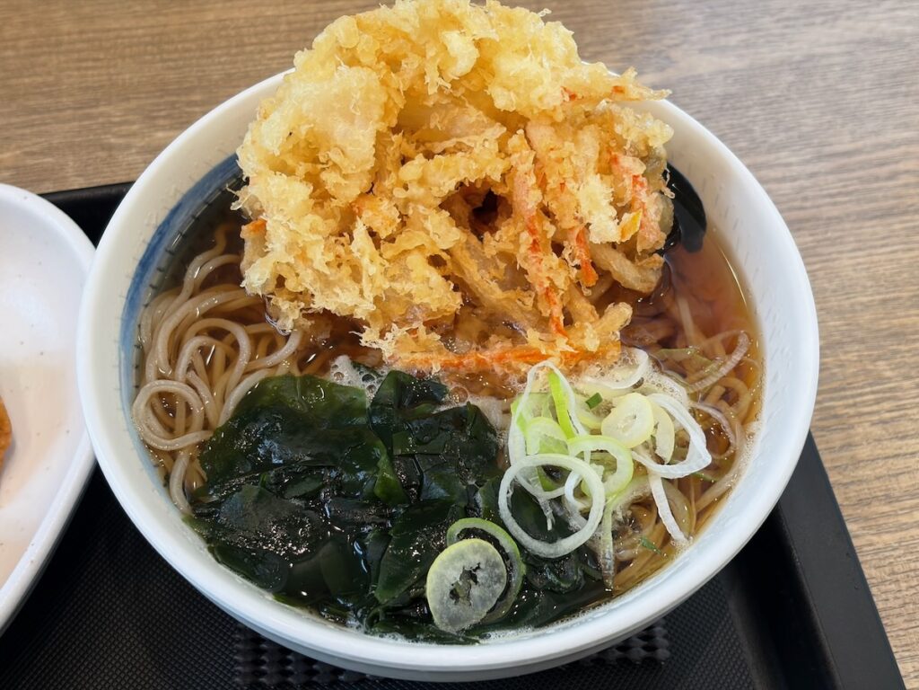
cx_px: 460
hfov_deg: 36.8
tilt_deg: -56.7
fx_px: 1381
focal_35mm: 52
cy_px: 345
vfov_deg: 28.0
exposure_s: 1/50
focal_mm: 5.96
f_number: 1.6
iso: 32
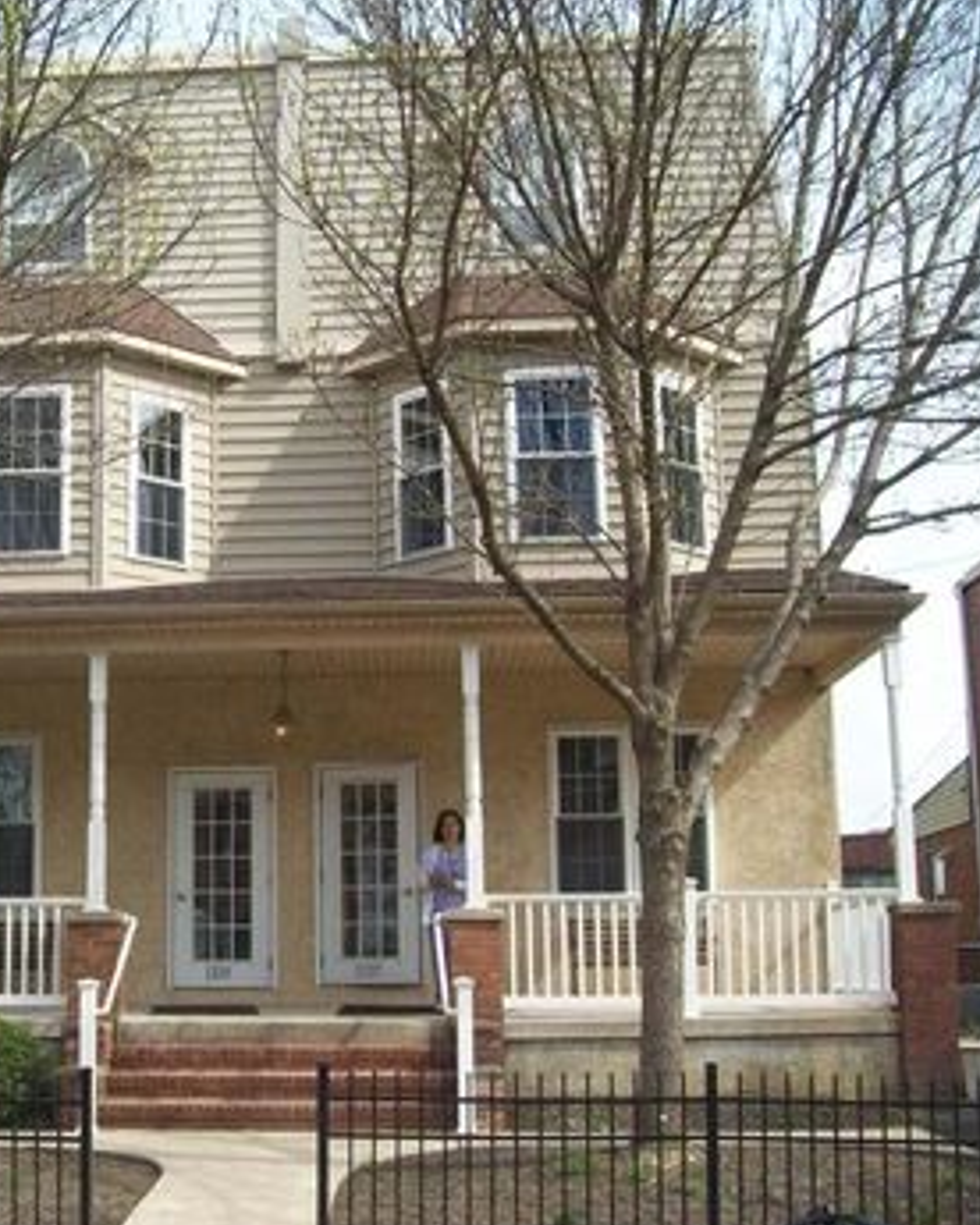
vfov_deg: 36.6
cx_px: 153
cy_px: 641
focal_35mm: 51
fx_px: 1849
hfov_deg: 28.8
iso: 80
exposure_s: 1/295
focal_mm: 6
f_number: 4.8
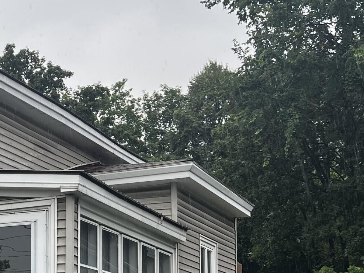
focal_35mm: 79
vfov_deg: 18.5
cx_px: -65
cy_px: 225
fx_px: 831
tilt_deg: +9.3
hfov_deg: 22.8
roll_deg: -1.2
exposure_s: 1/162
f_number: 1.5
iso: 50
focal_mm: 5.7
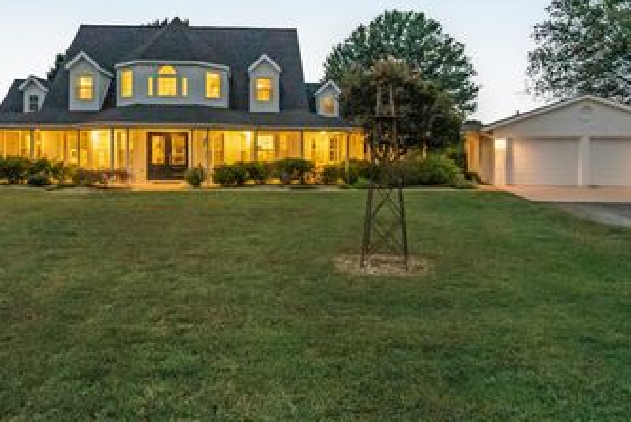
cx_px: 288
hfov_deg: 73.5
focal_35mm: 24
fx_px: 421
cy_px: 136
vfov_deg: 52.1
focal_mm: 16
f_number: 14
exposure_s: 1/60
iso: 12800
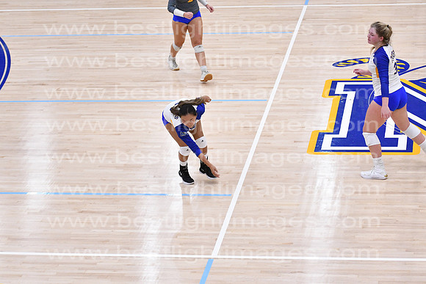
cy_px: 142
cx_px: 213
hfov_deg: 17.5
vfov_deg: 11.7
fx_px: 1385
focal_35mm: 117
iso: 6400
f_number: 3.2
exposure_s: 1/1000
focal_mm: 78
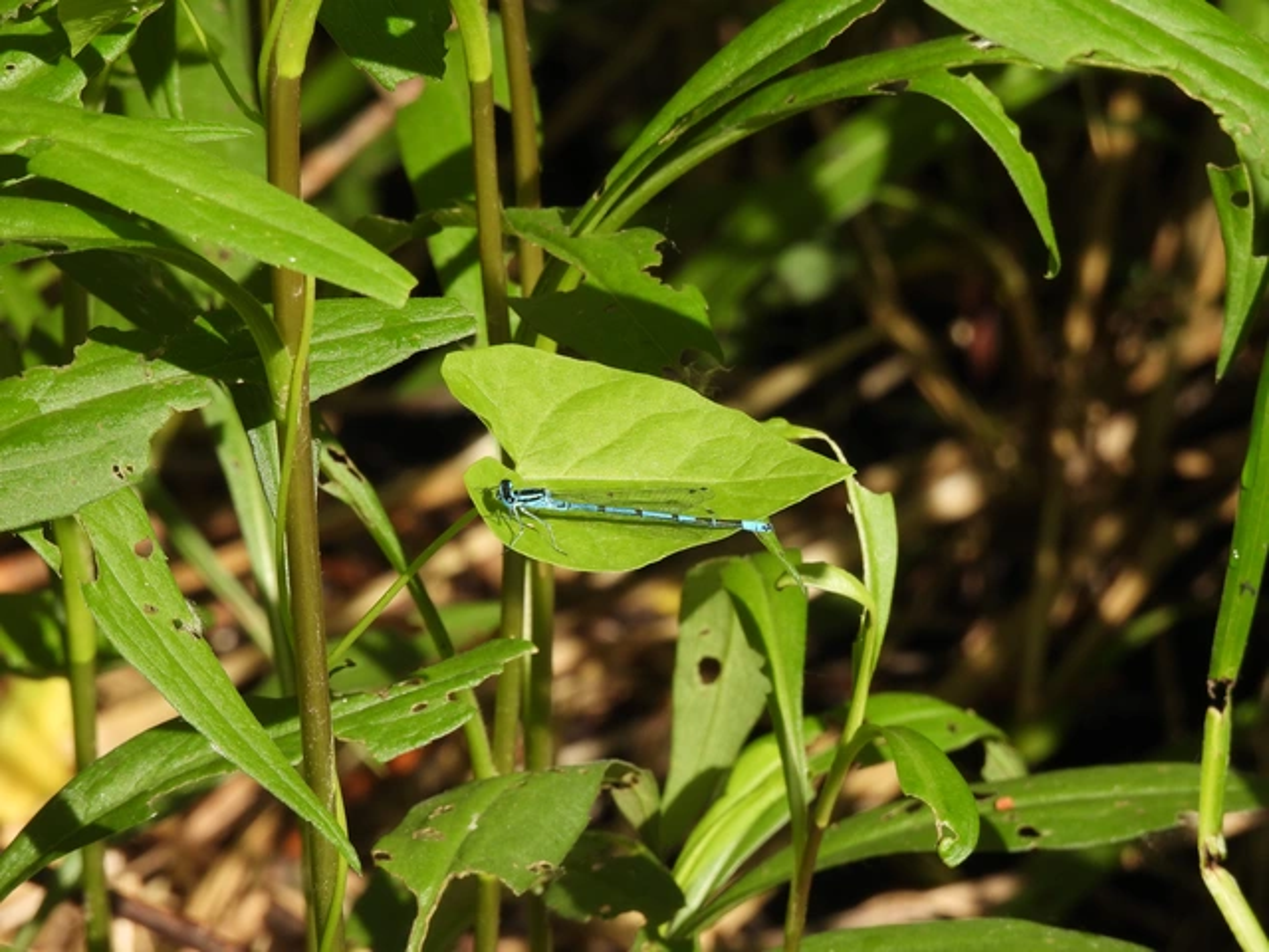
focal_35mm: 600
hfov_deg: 3.3
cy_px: 476
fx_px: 21996
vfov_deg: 2.5
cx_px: 634
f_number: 6.3
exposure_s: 1/200
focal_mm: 107
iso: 100
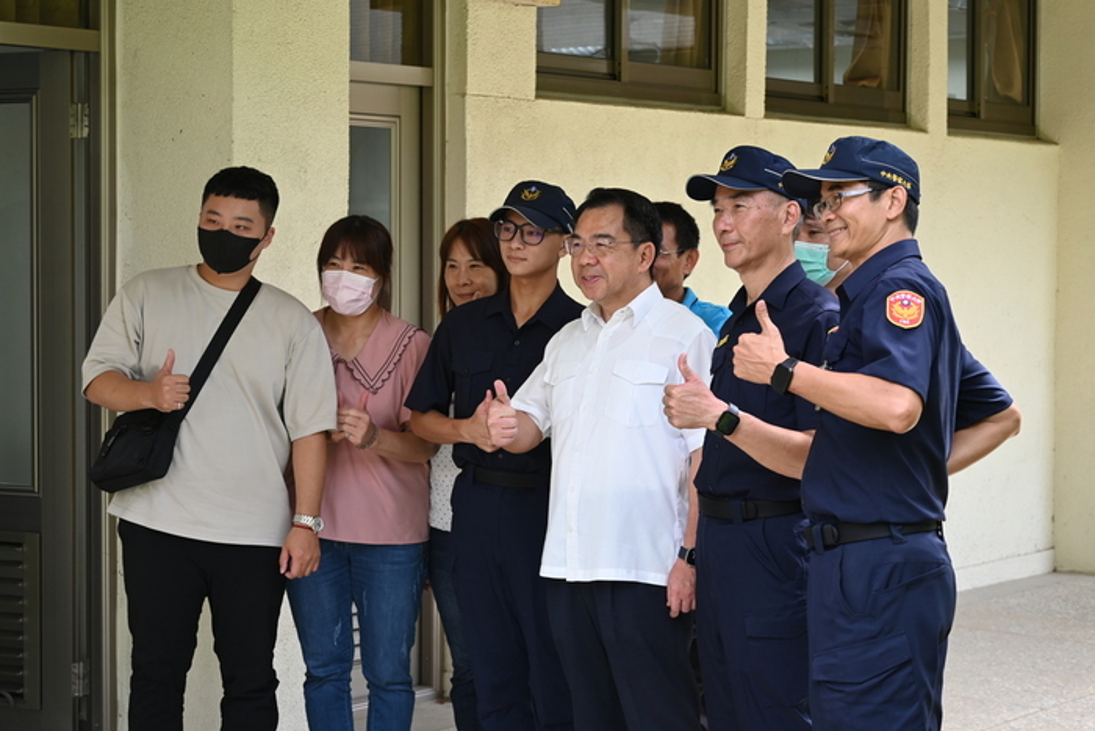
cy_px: 366
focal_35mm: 75
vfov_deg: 18.2
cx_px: 548
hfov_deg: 27.0
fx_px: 2282
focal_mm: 50
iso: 400
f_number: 4.5
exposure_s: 1/160
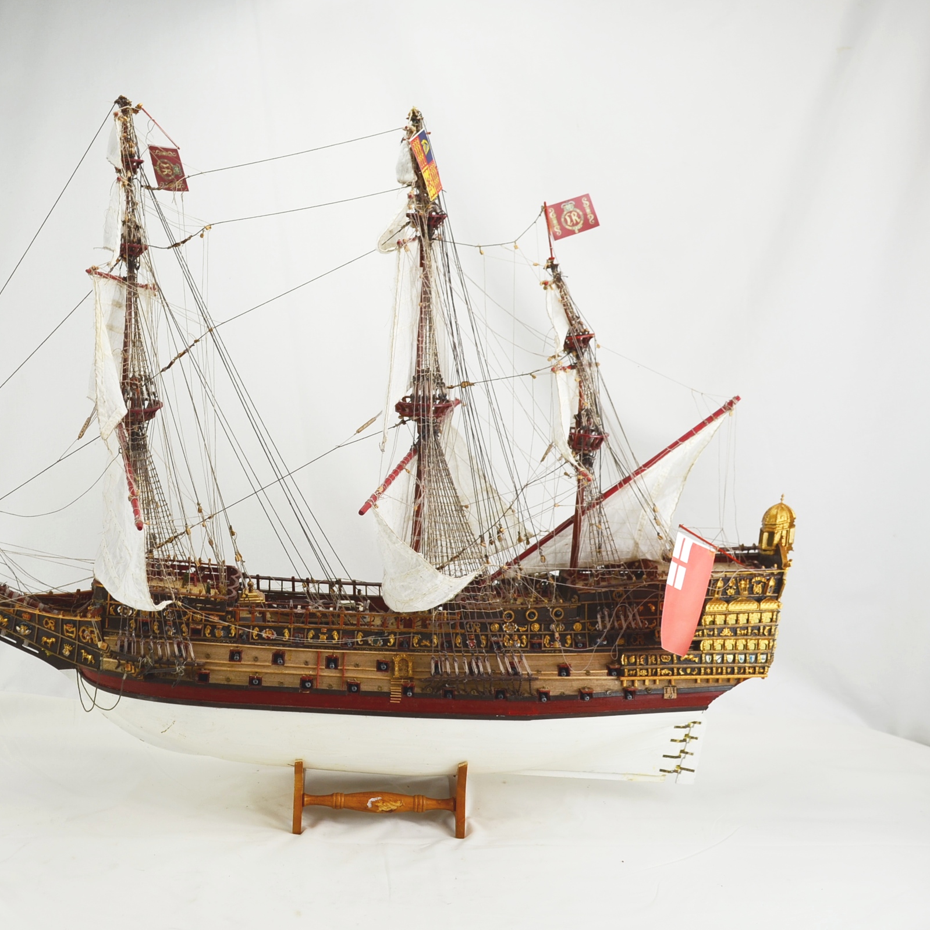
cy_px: 460
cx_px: 330
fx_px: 1550
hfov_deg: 33.2
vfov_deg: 33.4
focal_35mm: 51
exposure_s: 1/60
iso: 100
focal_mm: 26
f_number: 4
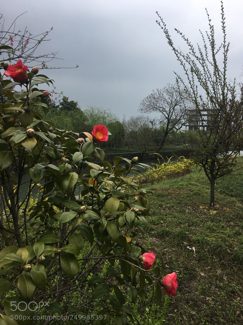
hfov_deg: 46.8
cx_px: 123
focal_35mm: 30
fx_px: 281
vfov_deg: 60.0
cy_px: 166
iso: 25
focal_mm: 4.15
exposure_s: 1/1221
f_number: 2.2
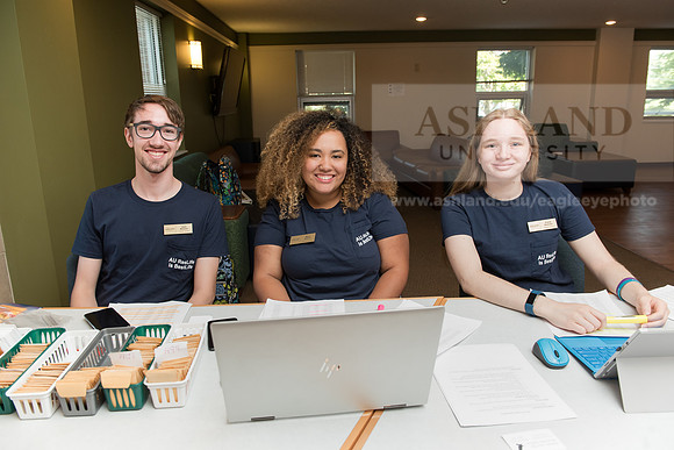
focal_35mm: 27
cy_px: 225
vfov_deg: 48.0
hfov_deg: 67.4
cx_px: 337
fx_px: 506
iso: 1250
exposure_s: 1/160
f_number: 6.3
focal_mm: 27
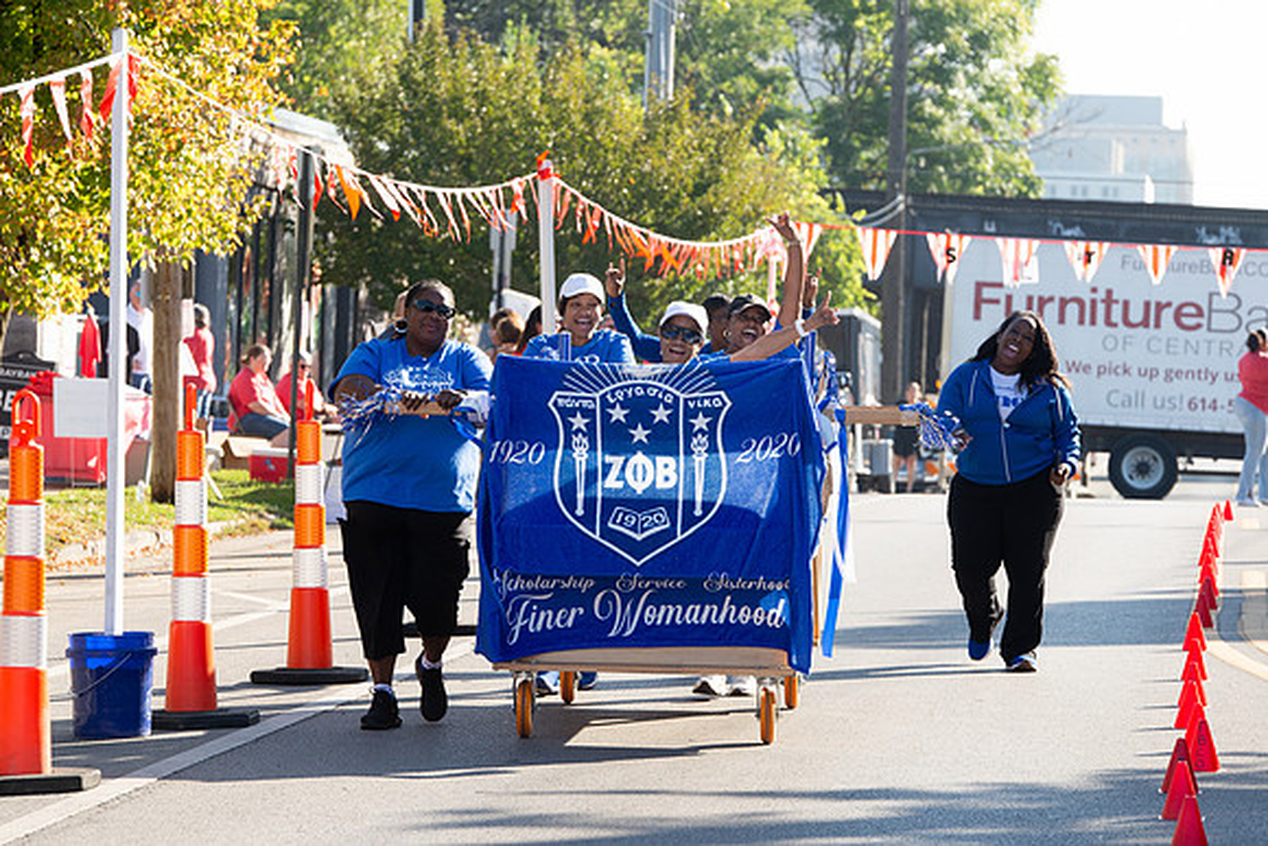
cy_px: 407
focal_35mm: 156
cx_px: 603
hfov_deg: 13.2
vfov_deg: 8.8
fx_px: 5480
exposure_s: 1/250
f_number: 7.1
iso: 200
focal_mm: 140
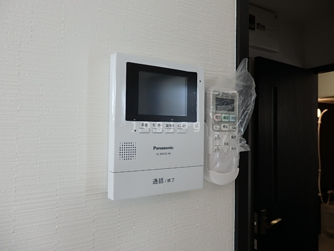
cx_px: 167
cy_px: 126
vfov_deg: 54.9
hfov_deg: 69.4
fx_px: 241
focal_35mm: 25
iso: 125
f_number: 3
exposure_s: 1/80
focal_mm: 4.5
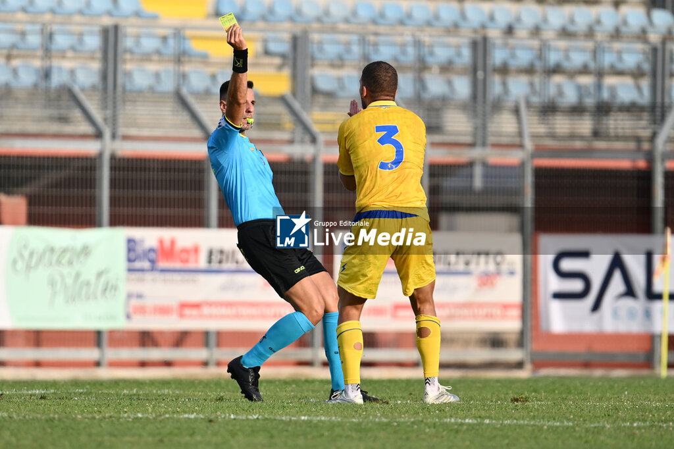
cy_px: 224
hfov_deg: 5.2
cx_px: 337
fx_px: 7486
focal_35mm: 400
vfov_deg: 3.4
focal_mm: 400
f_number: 4.5
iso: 360
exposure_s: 1/2000
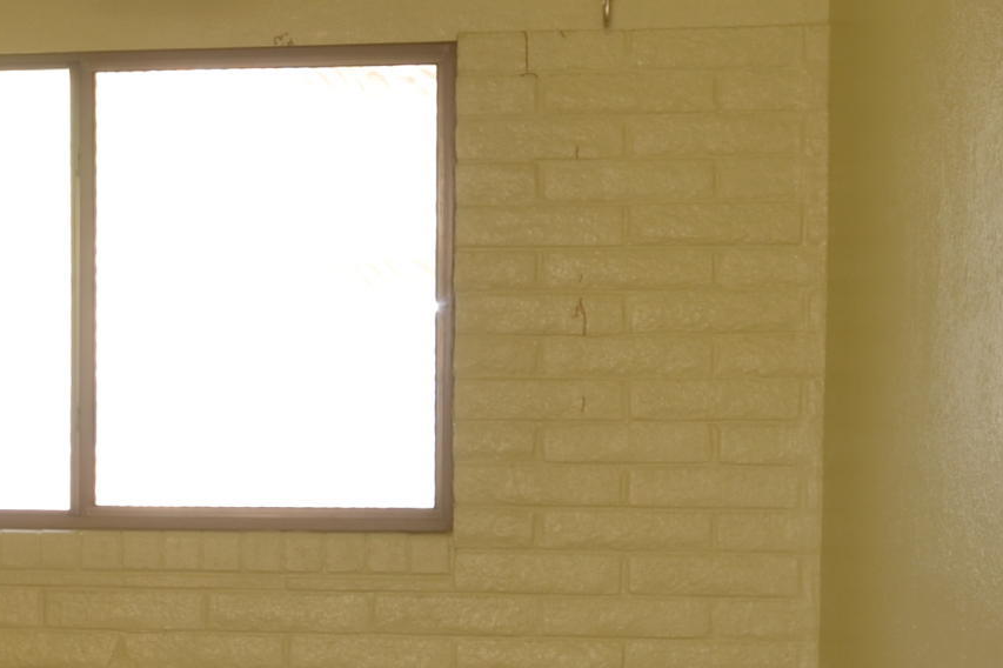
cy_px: 527
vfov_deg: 14.3
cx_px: -280
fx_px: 2646
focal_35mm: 95
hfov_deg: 19.8
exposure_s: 6
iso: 100
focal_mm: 18
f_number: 16
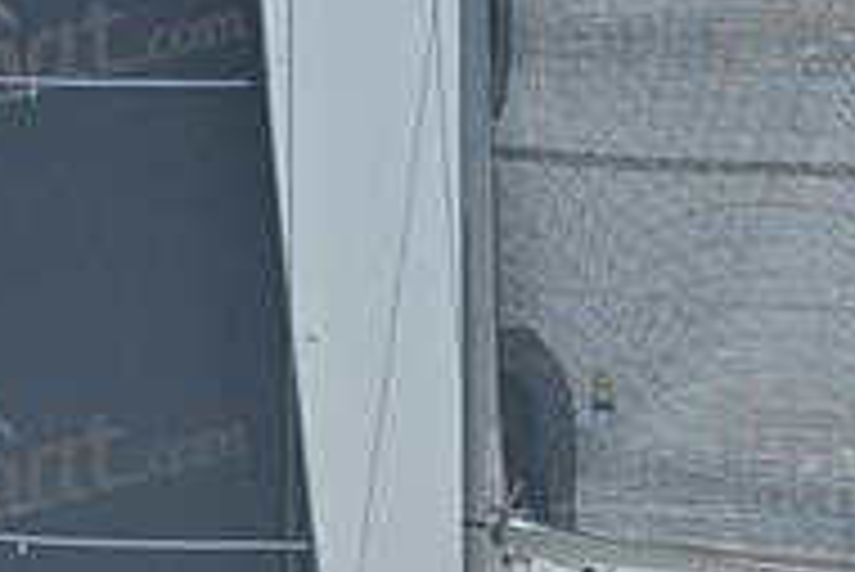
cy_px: 673
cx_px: 482
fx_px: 14474
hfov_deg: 3.4
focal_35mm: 609
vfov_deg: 2.3
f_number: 9
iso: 280
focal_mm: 200
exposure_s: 1/1000
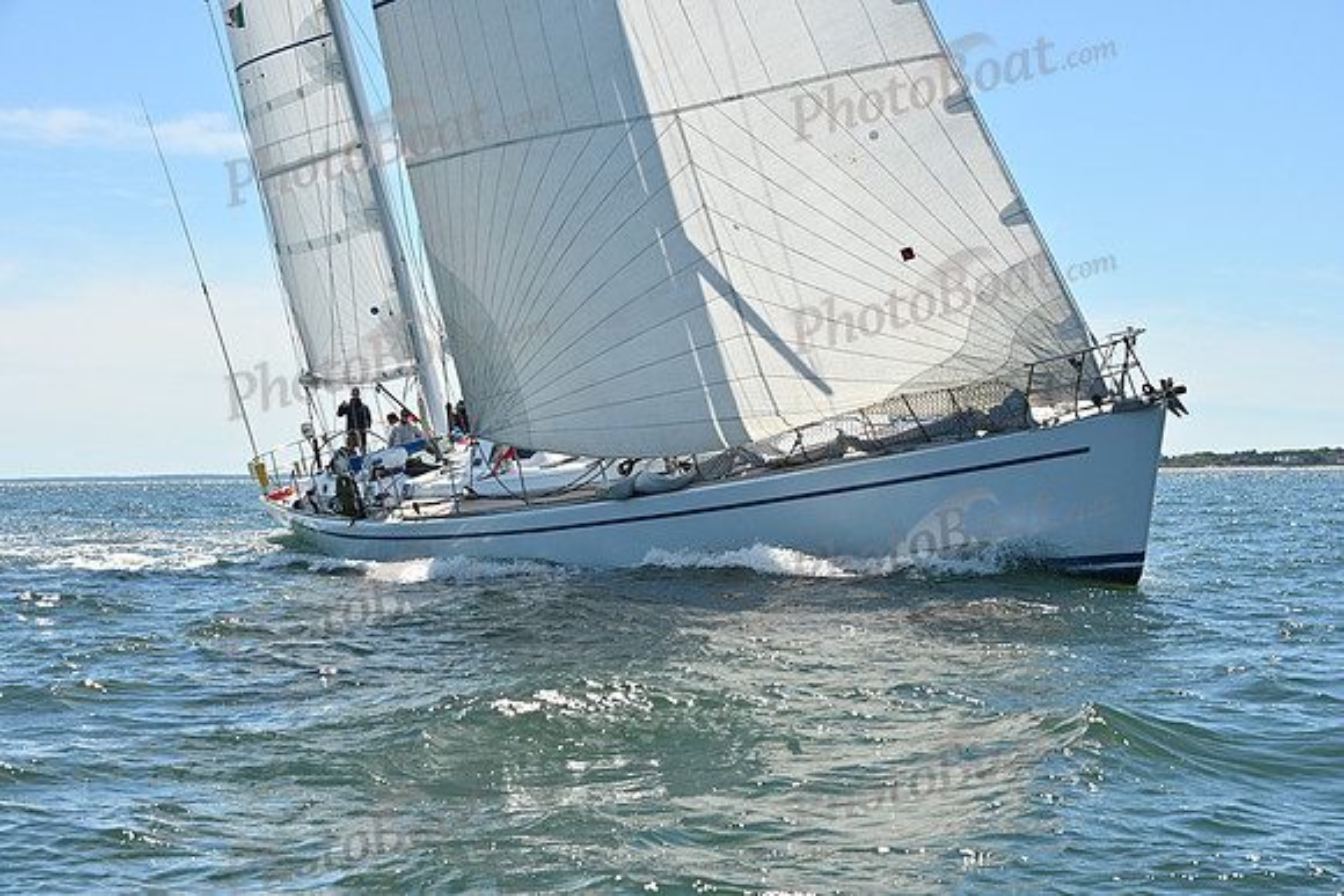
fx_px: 2614
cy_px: 448
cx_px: 672
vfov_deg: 19.5
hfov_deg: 28.8
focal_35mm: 70
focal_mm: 70
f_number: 10
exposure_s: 1/800
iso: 320
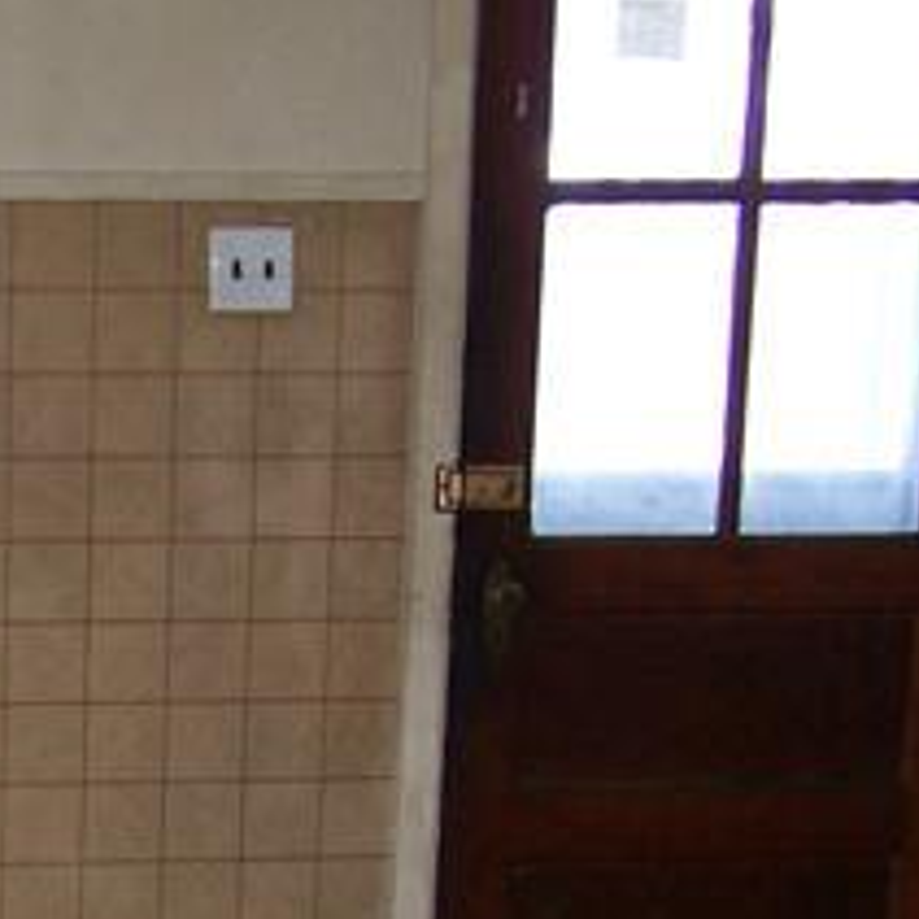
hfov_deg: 16.2
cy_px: 897
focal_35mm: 102
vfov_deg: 16.7
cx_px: -266
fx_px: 3064
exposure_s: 1/60
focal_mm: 6.3
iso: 160
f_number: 2.8
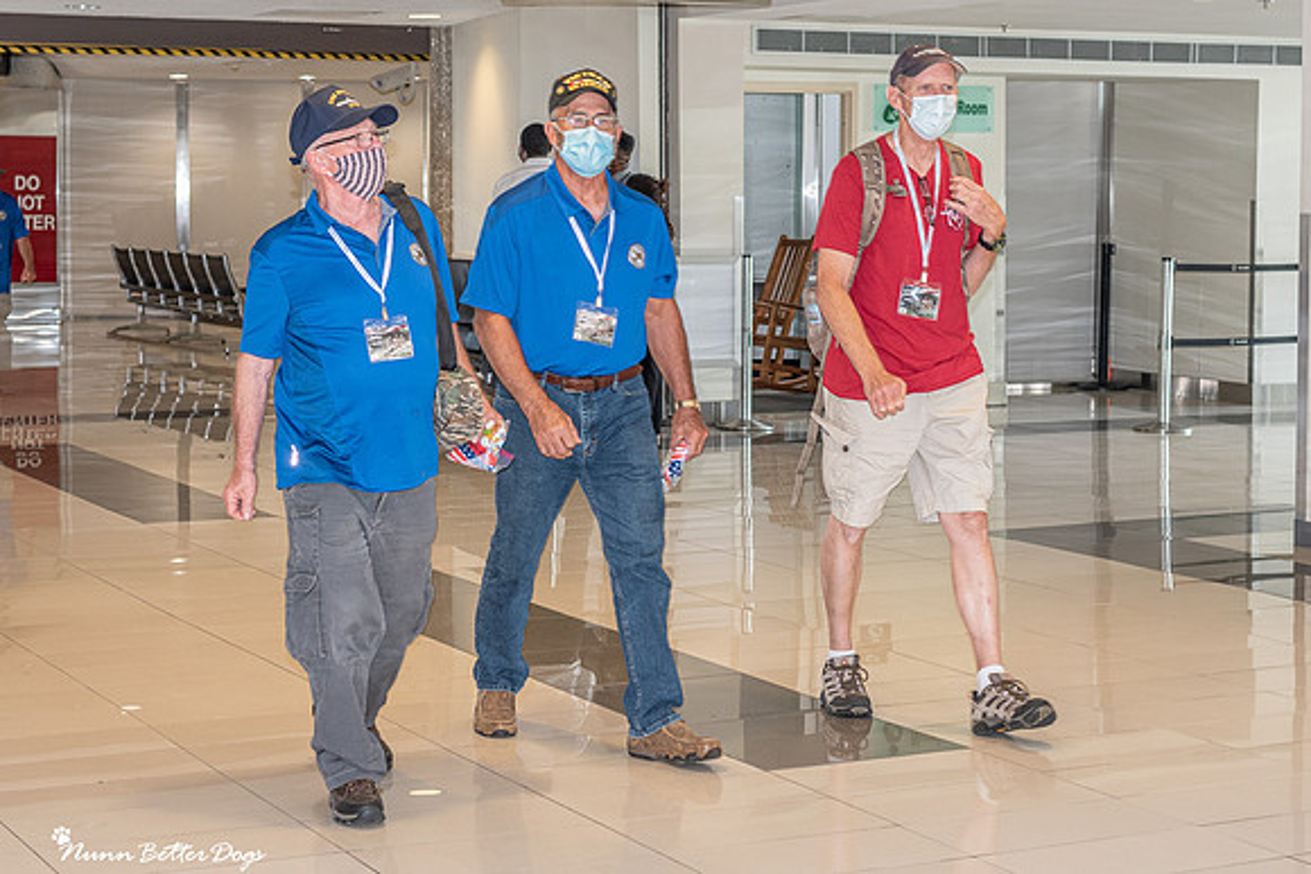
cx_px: 611
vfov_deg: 19.2
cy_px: 328
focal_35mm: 71
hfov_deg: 28.5
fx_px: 2576
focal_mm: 50
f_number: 4.5
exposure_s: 1/100
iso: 640
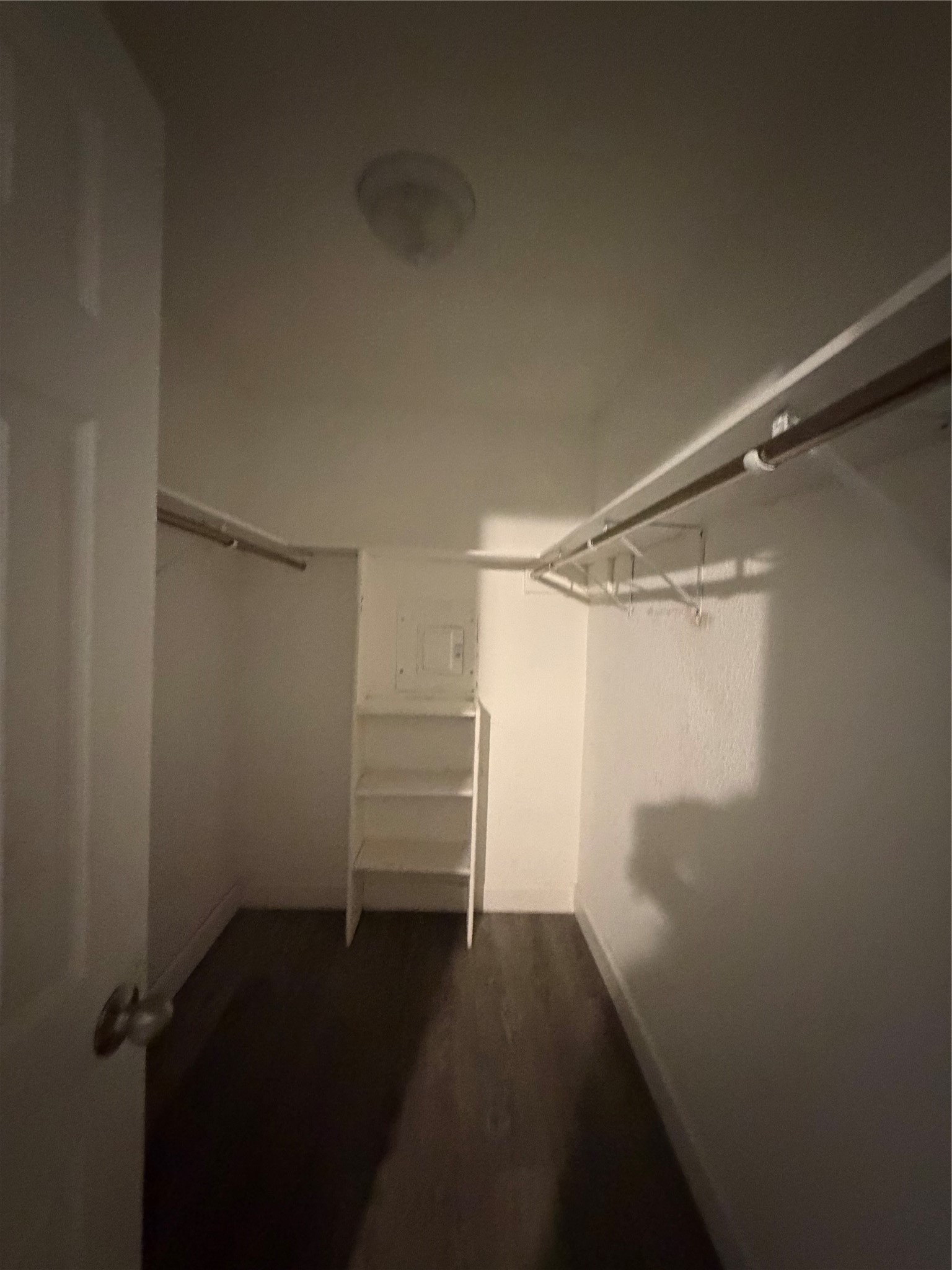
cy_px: 635
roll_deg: -2.0
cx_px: 476
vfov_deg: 102.1
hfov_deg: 85.7
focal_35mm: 14
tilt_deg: -0.9
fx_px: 513
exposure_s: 1/30
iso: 1250
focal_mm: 2.22
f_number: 2.2
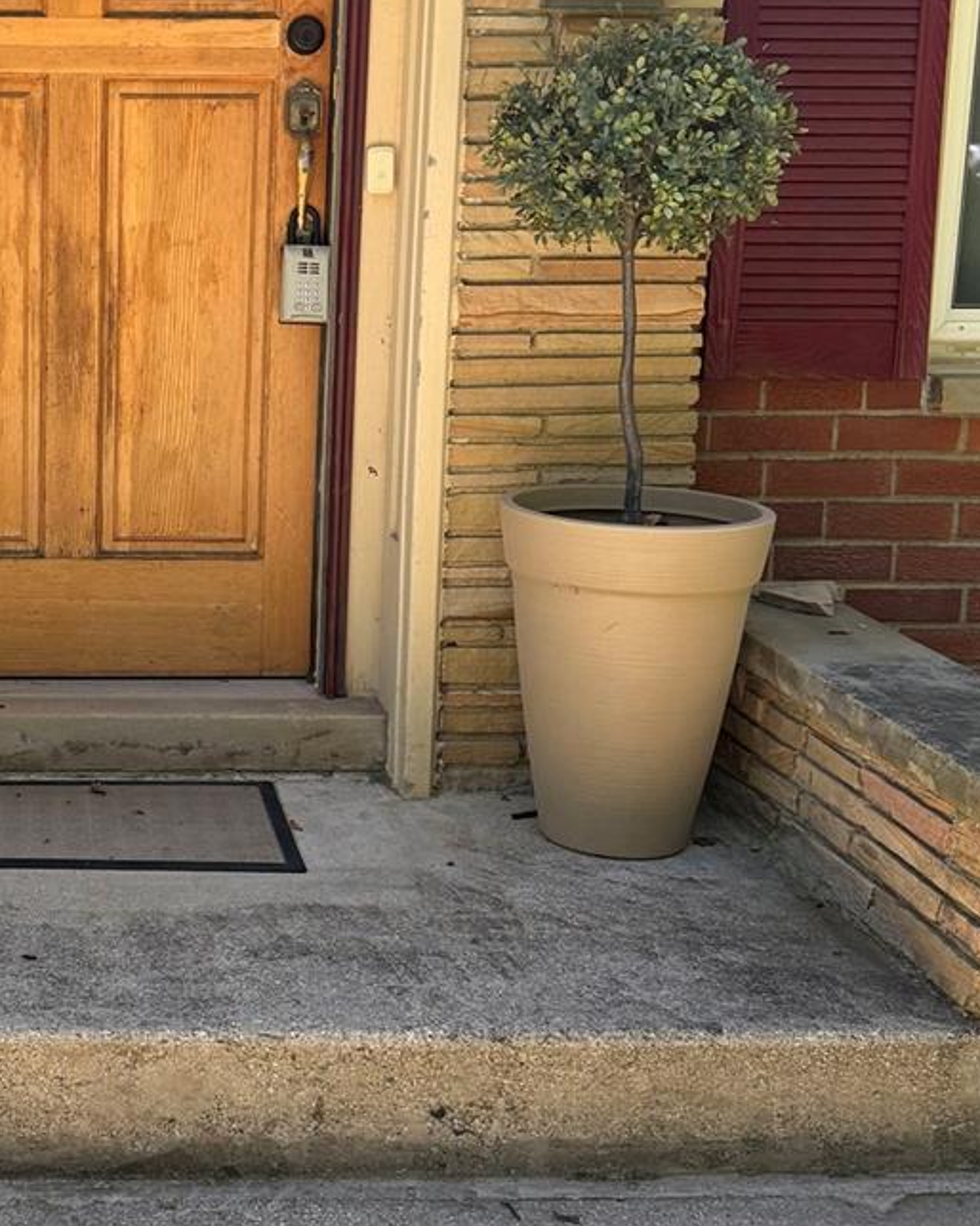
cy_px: 541
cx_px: 46
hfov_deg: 26.0
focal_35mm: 56
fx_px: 2031
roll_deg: -0.5
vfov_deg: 33.5
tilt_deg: -9.7
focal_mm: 6.76
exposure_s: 1/1060
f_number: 1.78
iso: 100
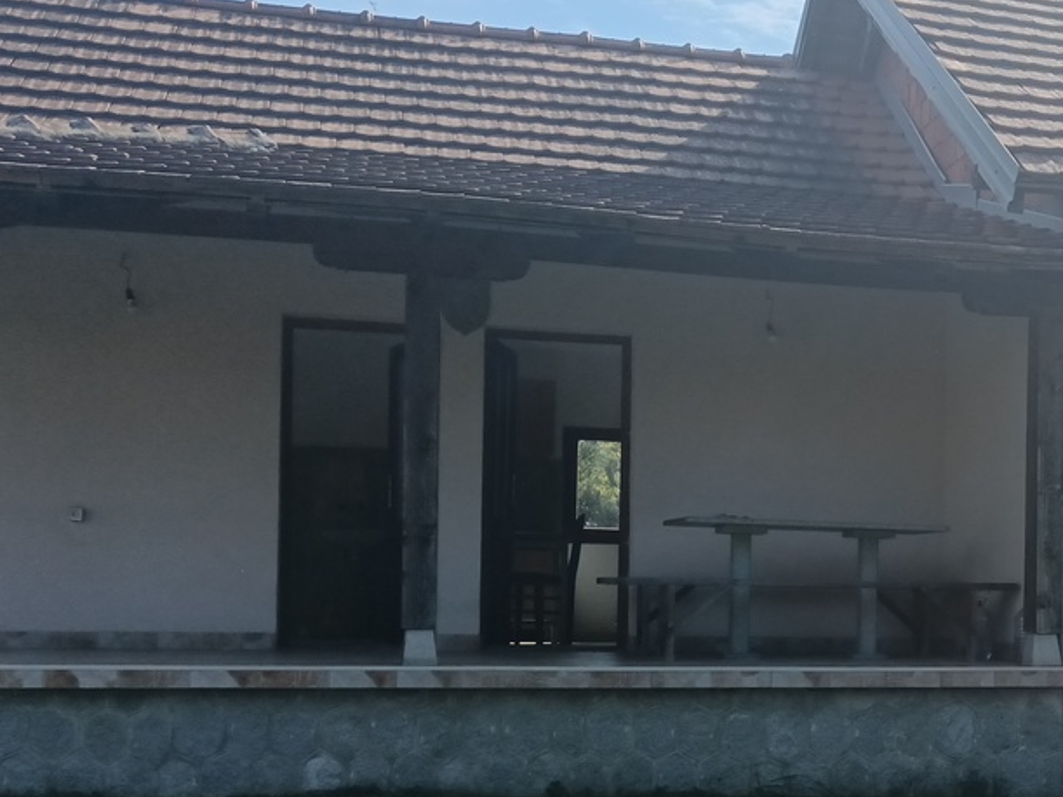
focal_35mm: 64
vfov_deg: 22.8
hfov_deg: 28.5
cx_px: 1044
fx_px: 1965
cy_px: 574
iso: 100
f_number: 1.9
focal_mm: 4.95
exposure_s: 1/1074
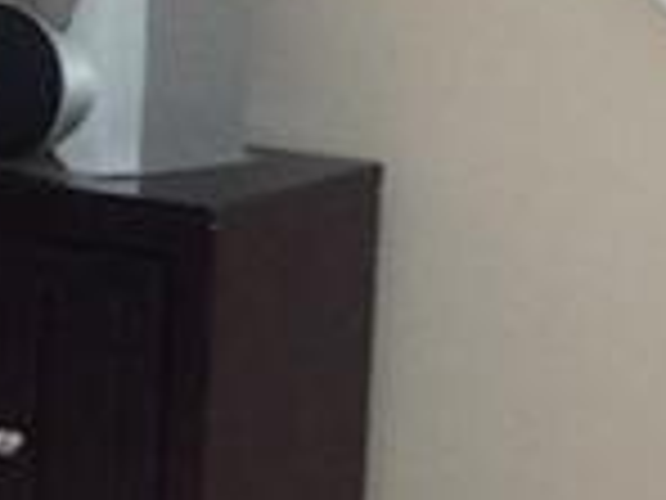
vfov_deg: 6.7
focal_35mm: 221
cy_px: -68
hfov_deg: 8.3
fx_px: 4252
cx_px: -864
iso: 64
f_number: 2.4
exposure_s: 1/24
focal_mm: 3.3
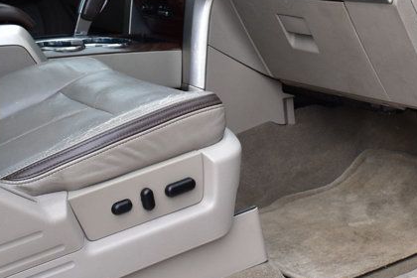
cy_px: 60
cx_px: 357
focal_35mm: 95
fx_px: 1100
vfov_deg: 14.3
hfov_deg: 21.1
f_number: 9
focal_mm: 26
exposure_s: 1/100
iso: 400
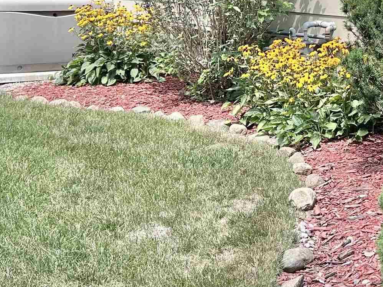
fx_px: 885
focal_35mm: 80
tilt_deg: +1.7
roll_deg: -2.1
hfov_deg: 23.2
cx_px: 405
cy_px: -34
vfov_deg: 17.8
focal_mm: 5.7
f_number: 1.5
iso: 50
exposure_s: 1/1511
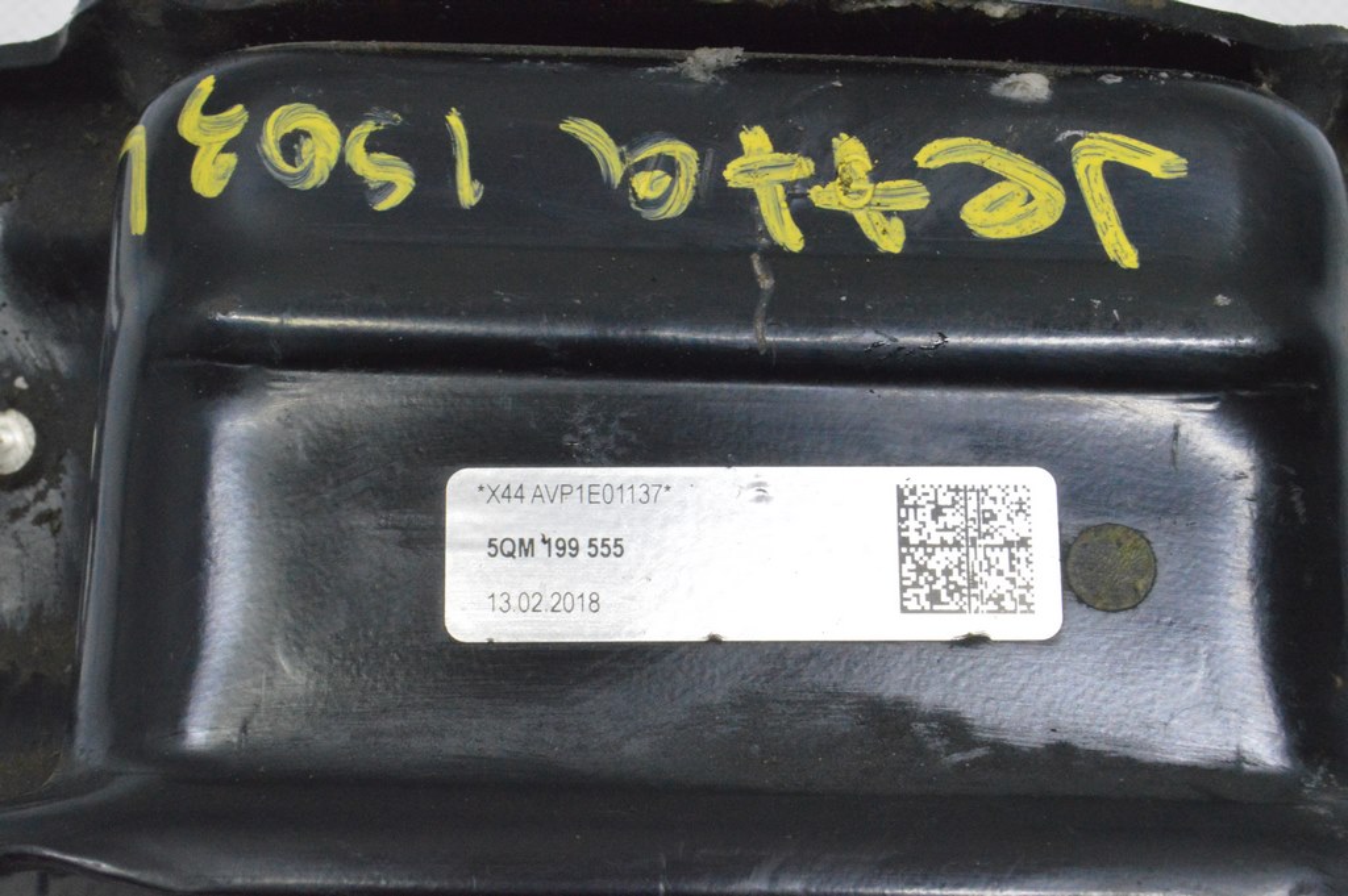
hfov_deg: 24.6
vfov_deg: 16.5
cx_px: 674
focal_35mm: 82
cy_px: 448
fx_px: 3087
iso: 6400
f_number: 20
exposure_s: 1/20
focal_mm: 55
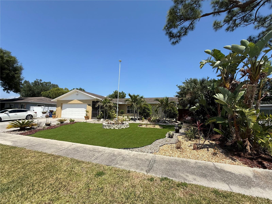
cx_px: 136
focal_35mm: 14
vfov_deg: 85.7
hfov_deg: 102.1
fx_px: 110
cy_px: 102
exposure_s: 1/2237
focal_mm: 2.22
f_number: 2.2
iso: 50
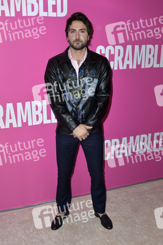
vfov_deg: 58.7
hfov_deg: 41.1
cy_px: 122
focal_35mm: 32
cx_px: 82
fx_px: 217
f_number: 6.3
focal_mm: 32
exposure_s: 1/250
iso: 160
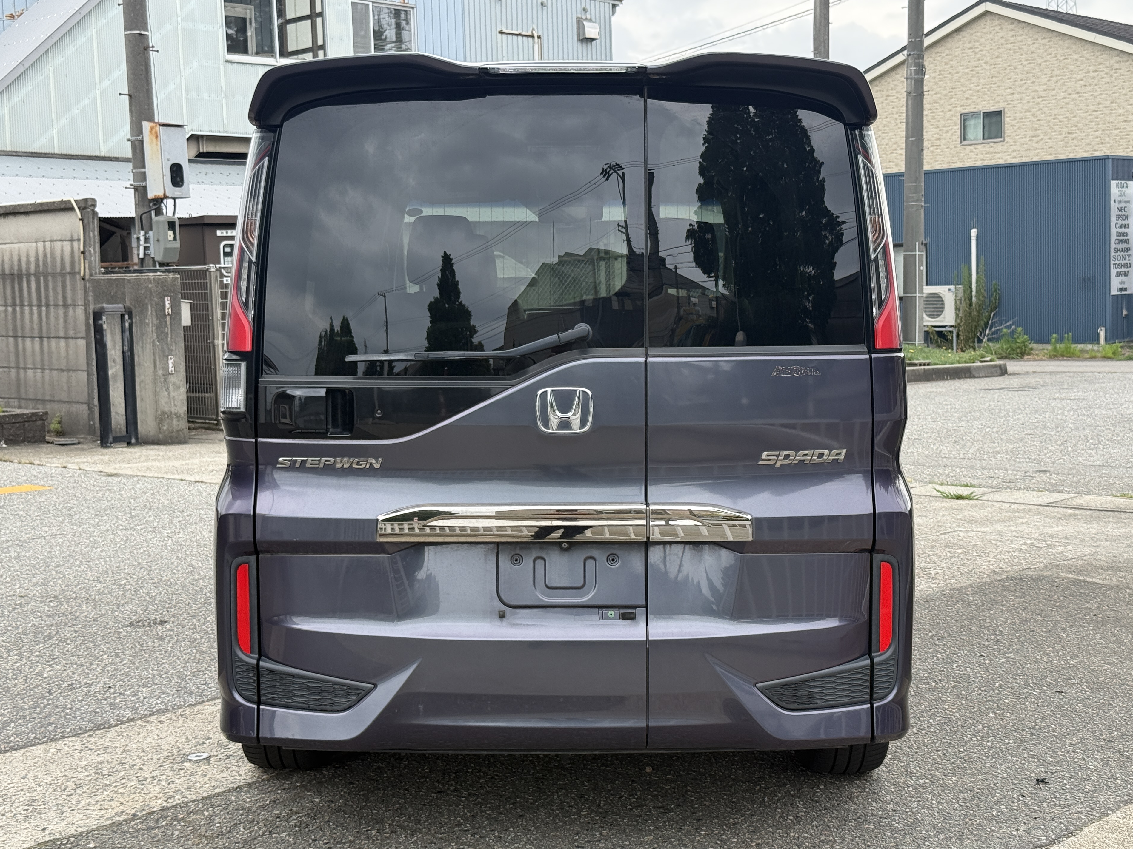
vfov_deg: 28.6
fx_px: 1669
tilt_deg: -4.2
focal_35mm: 51
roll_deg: +1.7
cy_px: 416
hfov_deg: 37.5
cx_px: 567
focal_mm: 6.76
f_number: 1.78
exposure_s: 1/769
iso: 64
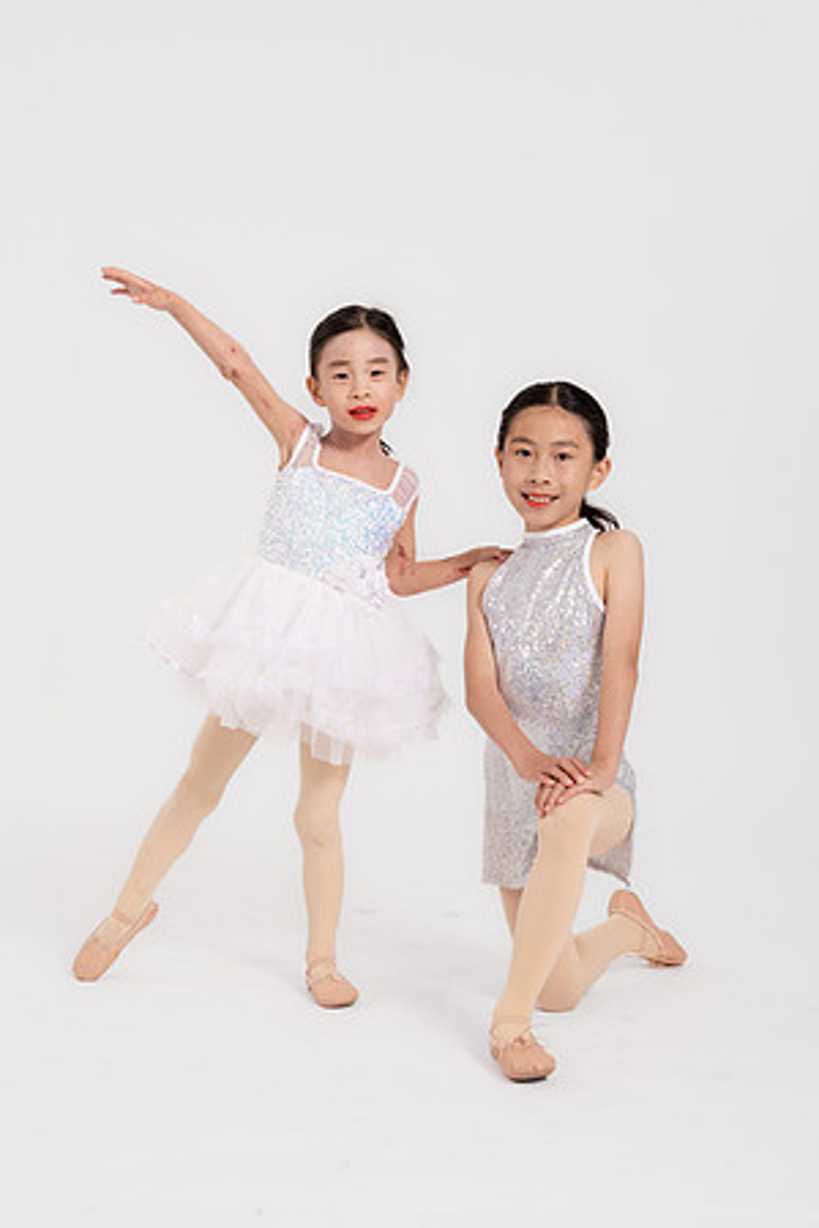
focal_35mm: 61
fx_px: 2081
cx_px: 410
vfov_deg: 32.9
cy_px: 614
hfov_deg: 22.3
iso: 400
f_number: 10
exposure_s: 1/125
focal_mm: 61
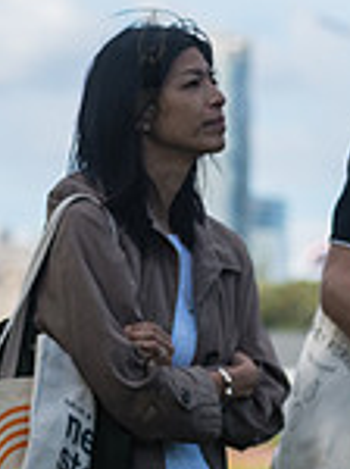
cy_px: 214
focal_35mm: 372
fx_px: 5029
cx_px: 553
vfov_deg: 5.3
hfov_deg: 4.0
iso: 250
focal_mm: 100
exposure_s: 1/1600
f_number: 4
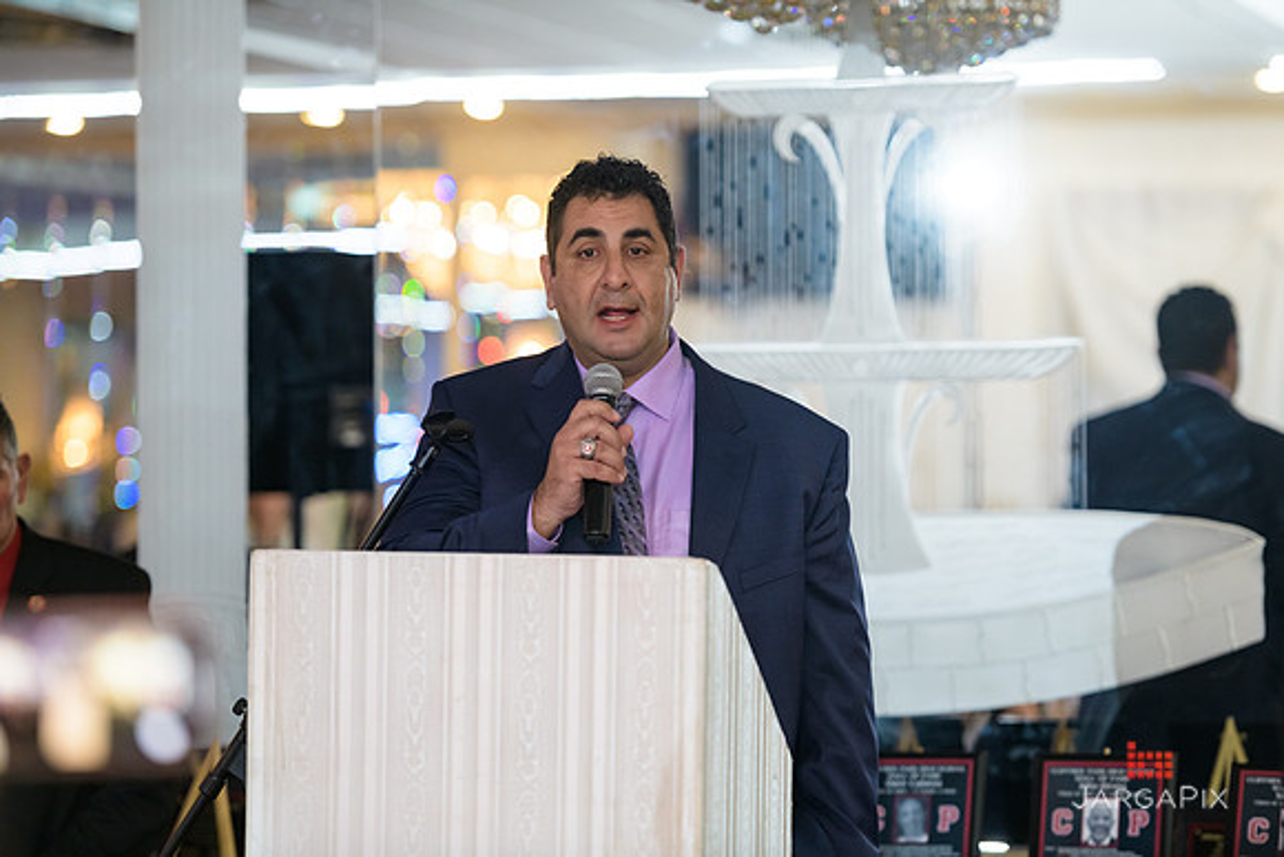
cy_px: 428
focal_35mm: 135
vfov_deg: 10.2
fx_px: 4816
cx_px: 642
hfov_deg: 15.2
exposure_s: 1/125
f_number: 3.2
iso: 1000
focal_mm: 135
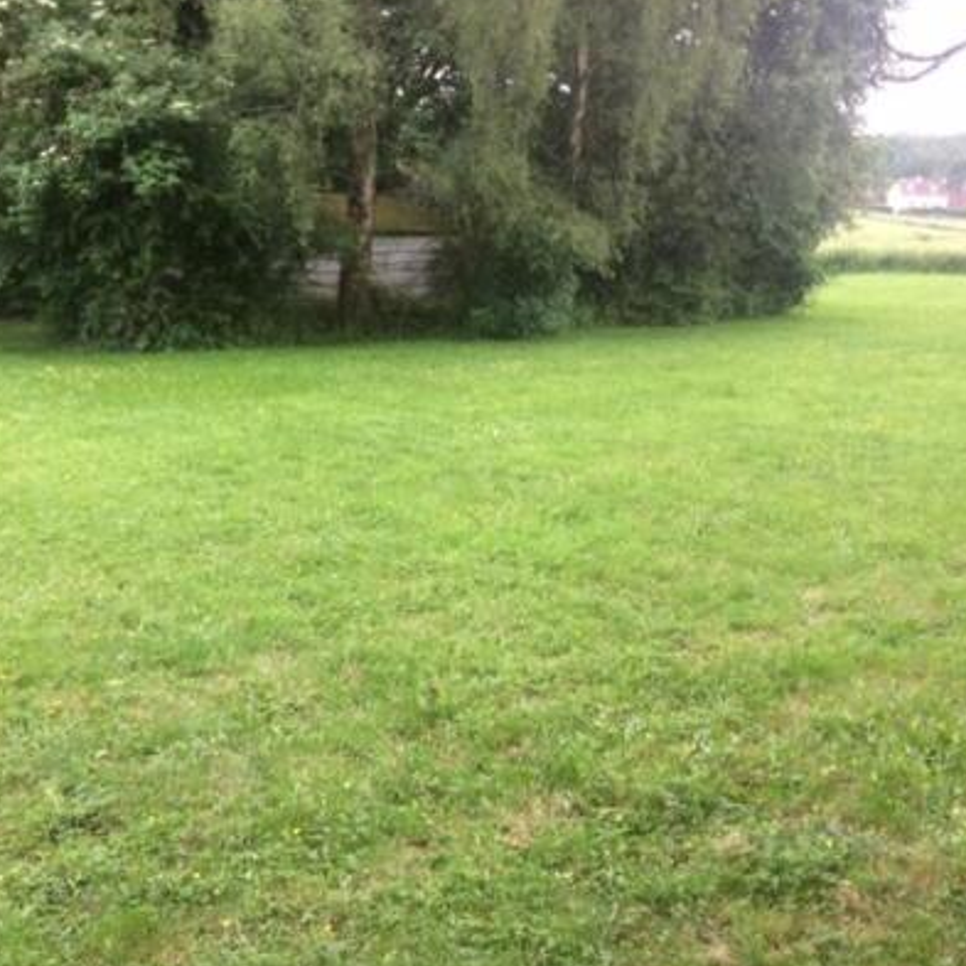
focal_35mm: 38
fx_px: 1200
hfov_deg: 43.6
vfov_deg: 43.9
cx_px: 385
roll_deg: -2.0
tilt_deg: -14.2
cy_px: 468
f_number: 2.2
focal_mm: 4.15
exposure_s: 1/100
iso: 40
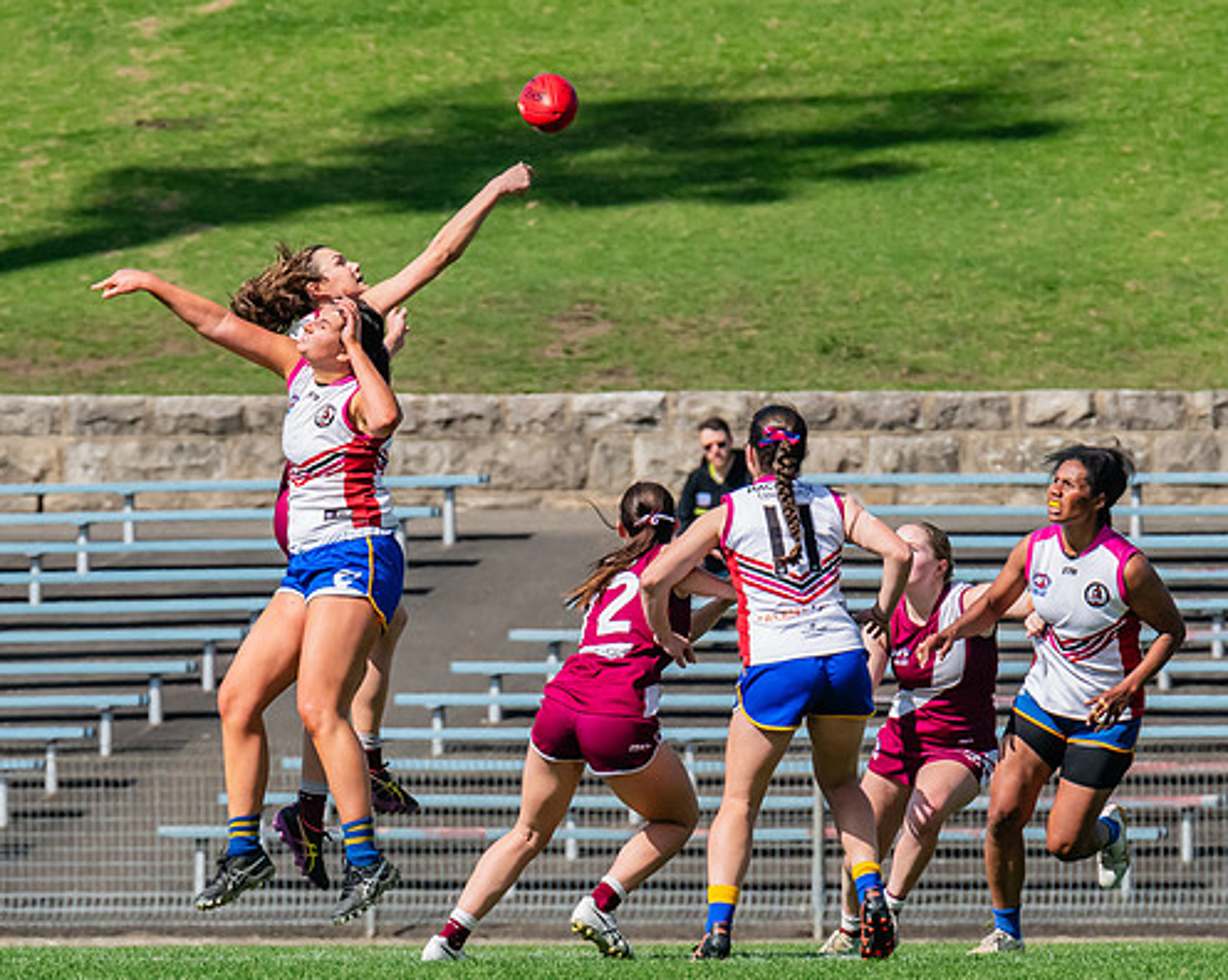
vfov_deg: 1.9
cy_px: 608
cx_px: 279
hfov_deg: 2.4
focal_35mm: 803
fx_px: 29161
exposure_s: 1/1250
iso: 800
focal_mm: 420
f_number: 11
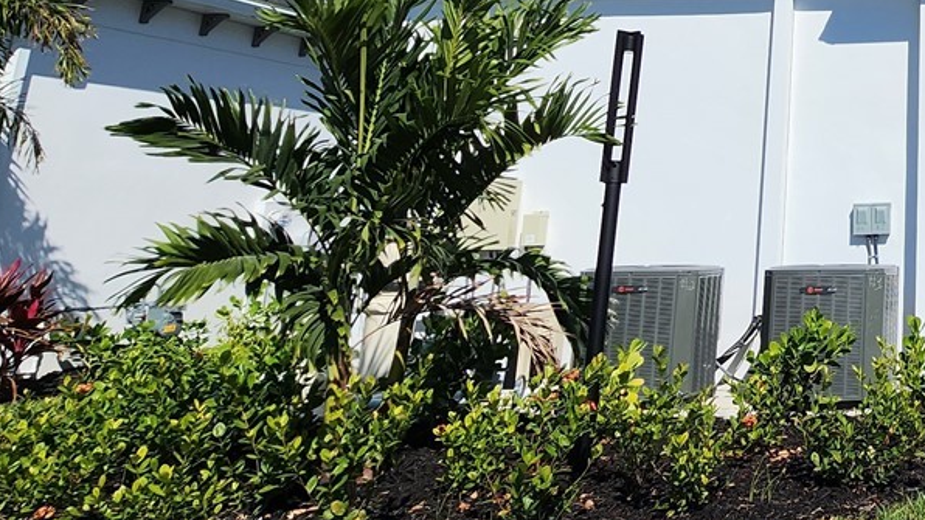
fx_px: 932
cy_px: -16
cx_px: 1072
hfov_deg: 40.0
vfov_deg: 28.9
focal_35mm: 38
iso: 50
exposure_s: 1/3134
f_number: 2.2
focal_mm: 2.2
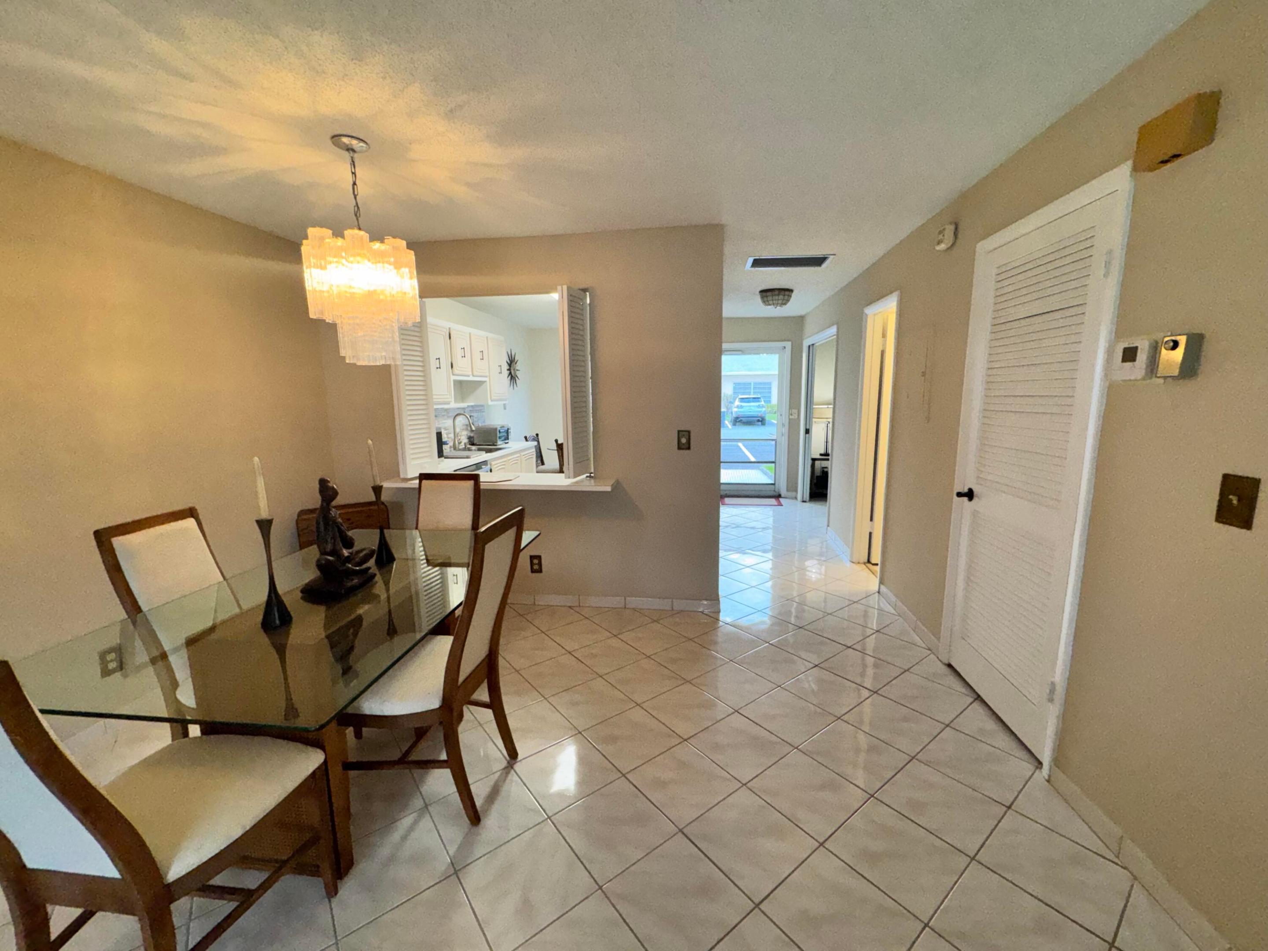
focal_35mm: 14
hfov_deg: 102.1
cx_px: 634
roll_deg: +1.3
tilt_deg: -8.2
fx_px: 513
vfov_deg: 85.7
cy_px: 476
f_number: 2.2
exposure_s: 1/120
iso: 160
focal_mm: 2.22
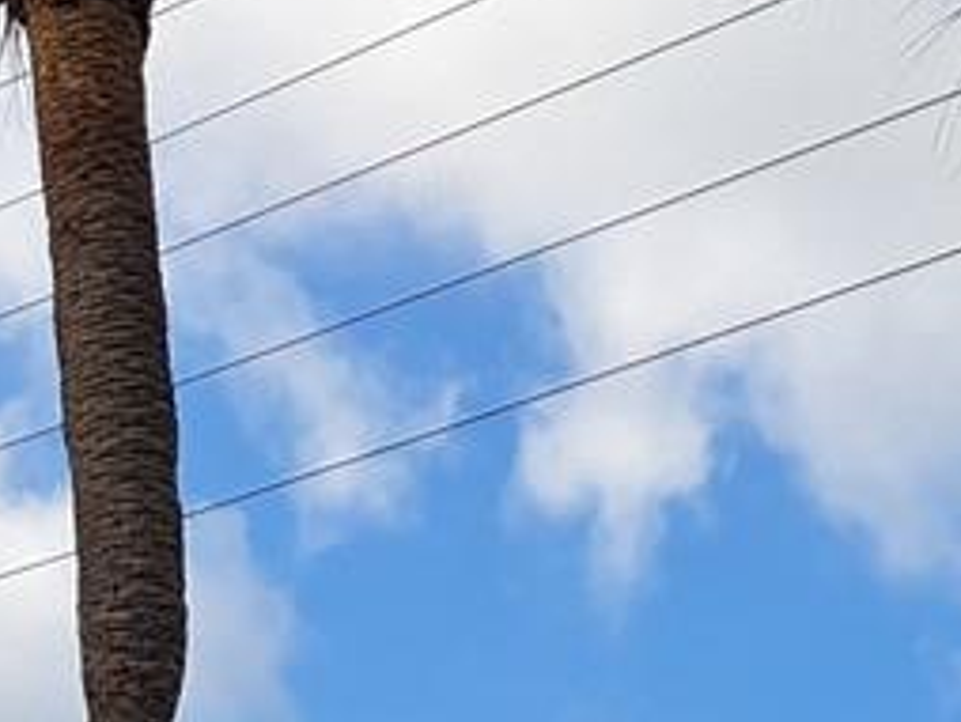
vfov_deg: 8.4
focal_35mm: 151
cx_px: 446
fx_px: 4196
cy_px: 2087
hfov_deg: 13.1
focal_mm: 5.23
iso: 50
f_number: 1.8
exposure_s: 1/1727
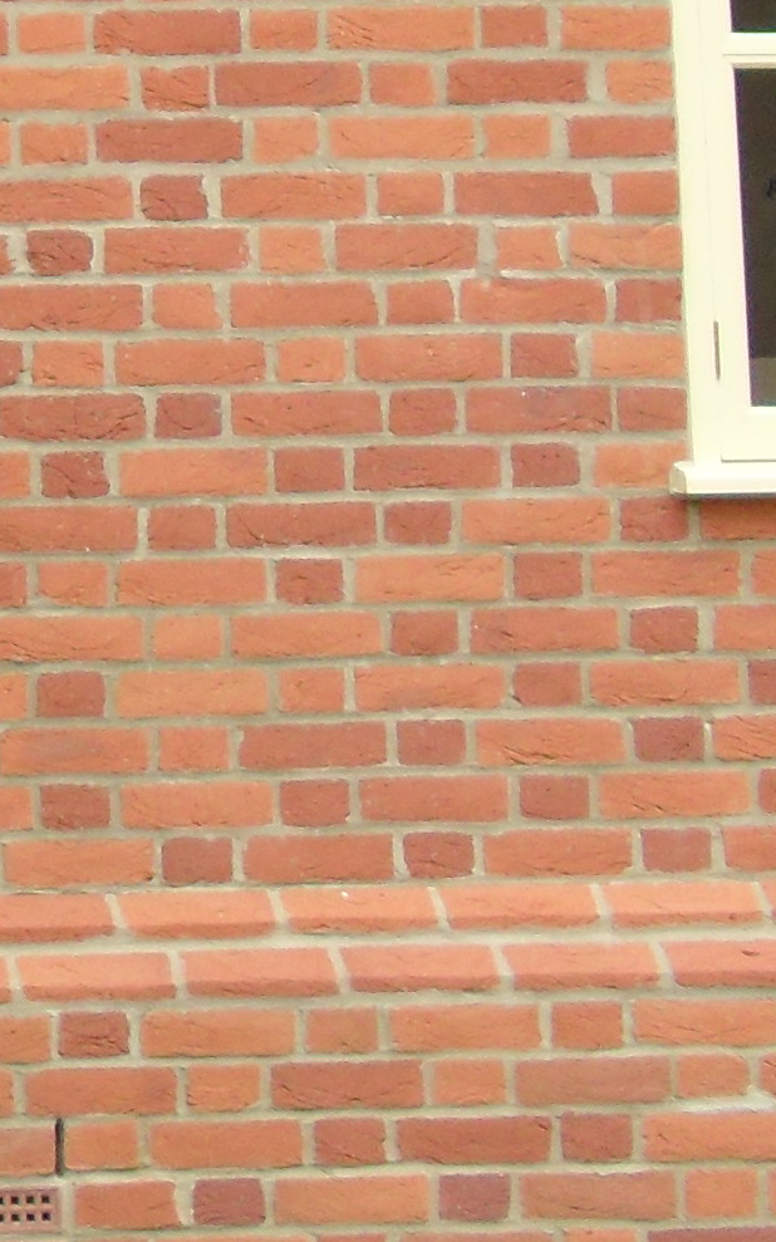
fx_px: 5076
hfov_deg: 7.7
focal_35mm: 150
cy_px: -247
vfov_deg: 13.6
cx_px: -1438
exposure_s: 1/350
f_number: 3.2
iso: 100
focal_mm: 6.3
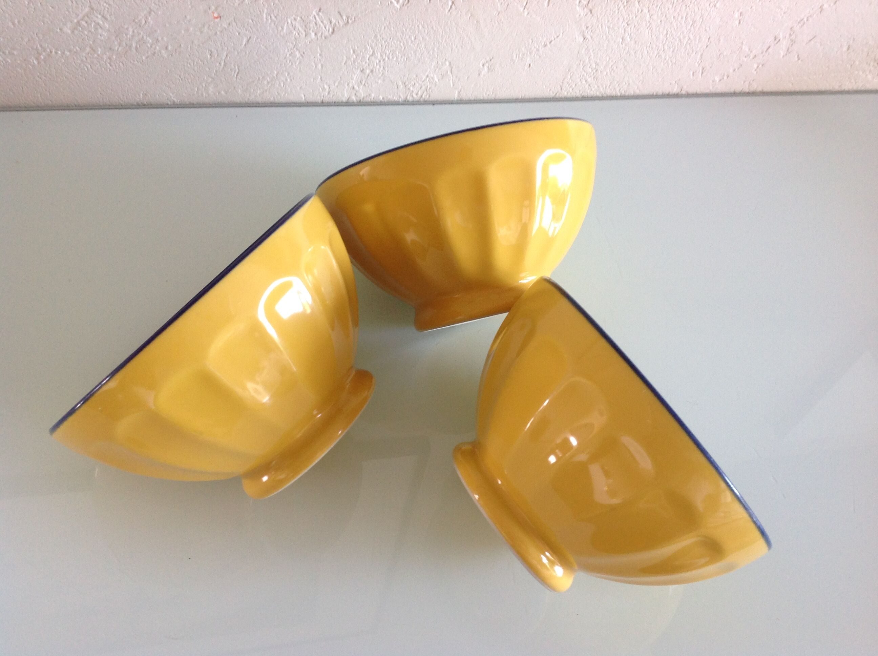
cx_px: 439
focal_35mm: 35
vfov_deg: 40.6
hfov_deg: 52.7
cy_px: 328
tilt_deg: -55.2
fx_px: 886
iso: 100
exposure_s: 1/15
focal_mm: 4.28
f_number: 2.4
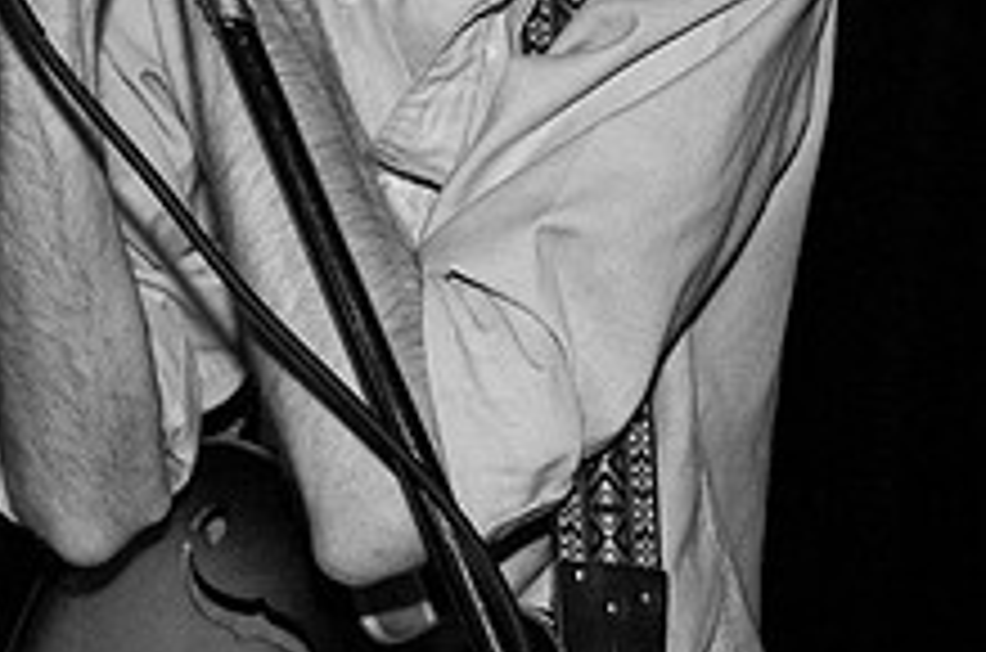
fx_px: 3808
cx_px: -252
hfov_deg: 14.2
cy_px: 63
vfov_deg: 9.8
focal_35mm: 139
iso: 1600
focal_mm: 35
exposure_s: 1/30
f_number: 2.8
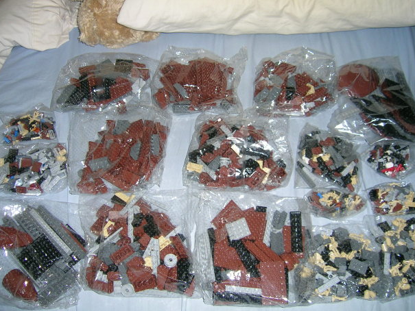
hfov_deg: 50.1
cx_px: 203
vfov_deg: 38.7
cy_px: 147
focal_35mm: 37
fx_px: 444
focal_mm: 5.4
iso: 50
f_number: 2.8
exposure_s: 1/60.1
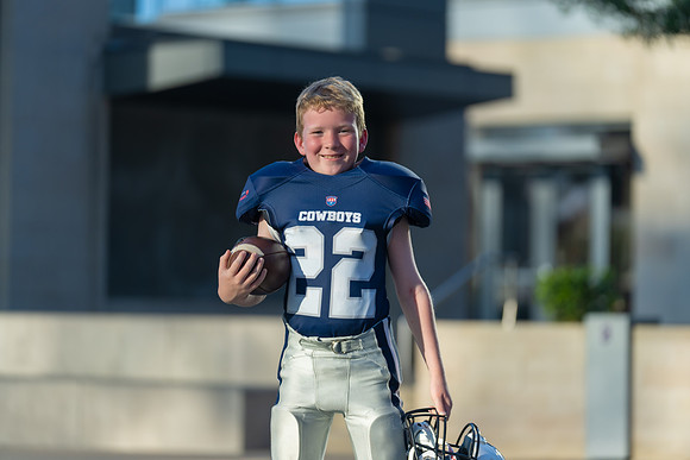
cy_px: 230
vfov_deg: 8.8
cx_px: 345
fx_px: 2991
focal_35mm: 156
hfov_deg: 13.2
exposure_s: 1/800
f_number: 2.8
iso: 100
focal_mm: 156
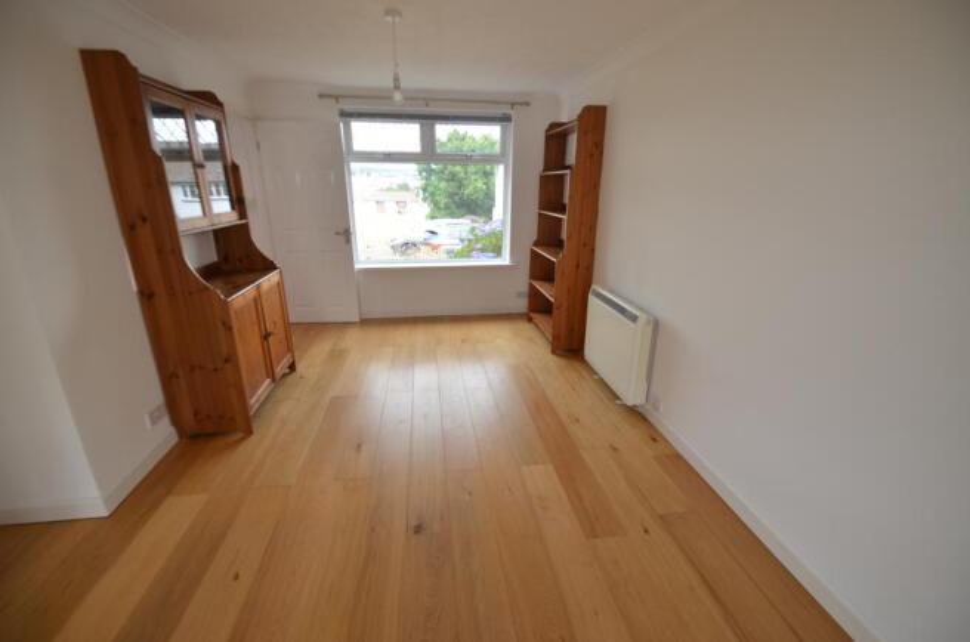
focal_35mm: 15
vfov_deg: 77.0
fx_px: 403
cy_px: 321
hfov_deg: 100.5
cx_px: 485
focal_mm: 10
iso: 400
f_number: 3.5
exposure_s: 1/125
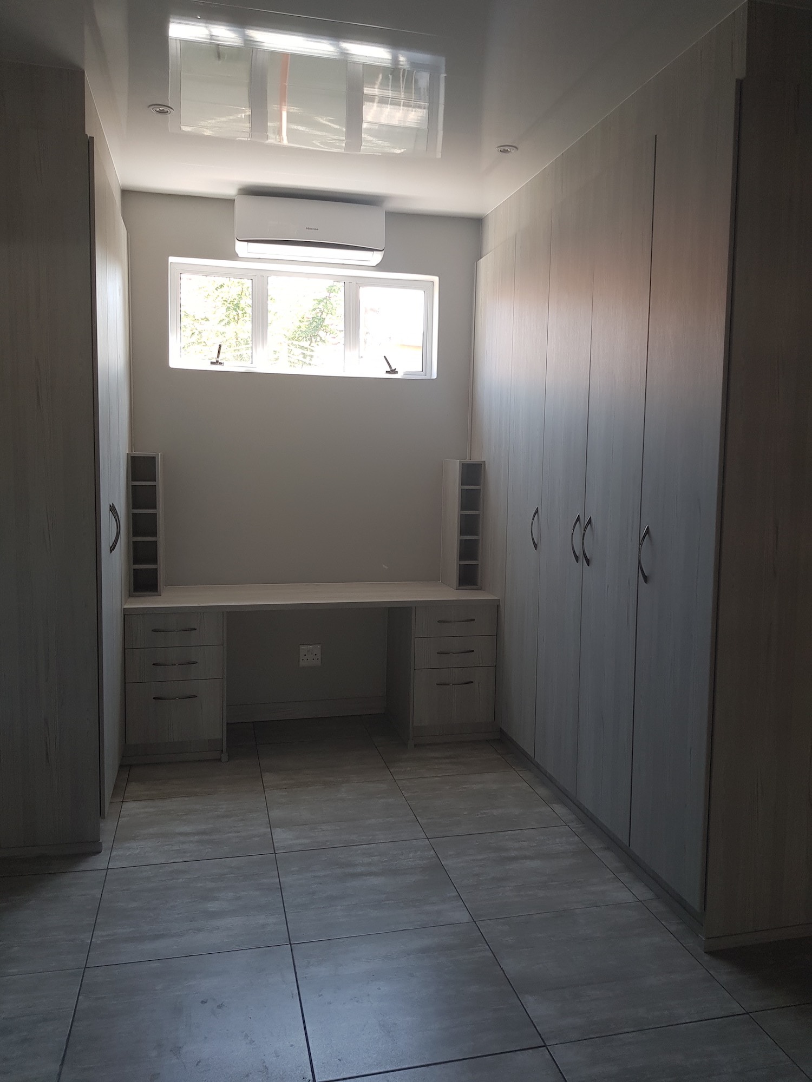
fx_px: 813
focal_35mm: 26
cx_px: 406
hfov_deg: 53.1
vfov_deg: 67.3
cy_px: 541
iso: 64
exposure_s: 1/100
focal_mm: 4.2
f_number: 1.7
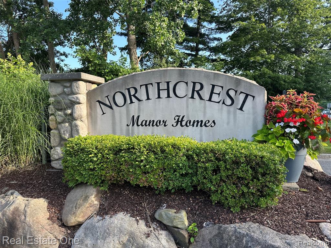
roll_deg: +2.3
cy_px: 124
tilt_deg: -5.3
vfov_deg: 56.8
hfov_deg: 71.6
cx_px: 166
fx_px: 229
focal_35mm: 24
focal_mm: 6.86
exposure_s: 1/623
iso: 80
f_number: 1.78
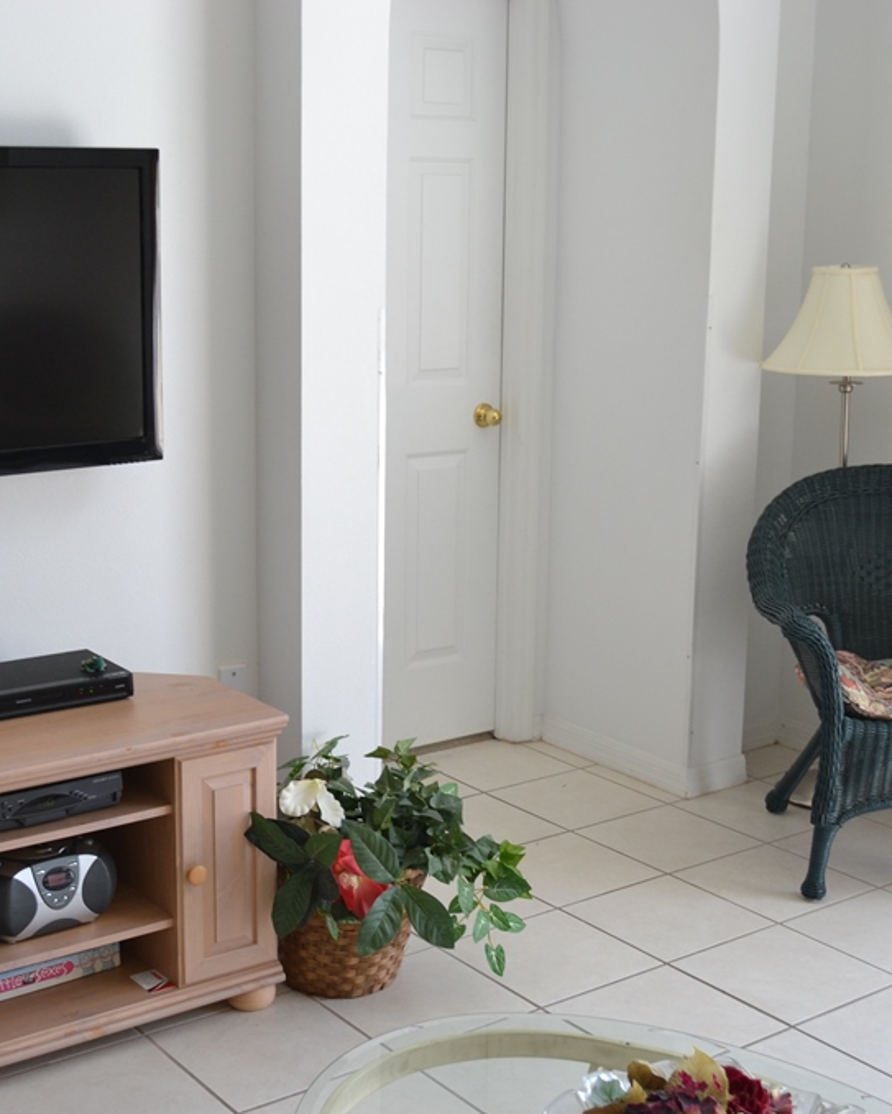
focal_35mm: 51
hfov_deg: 29.7
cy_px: 559
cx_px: 398
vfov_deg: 36.6
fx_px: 1682
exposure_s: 1/100
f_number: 5
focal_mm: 24
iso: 400
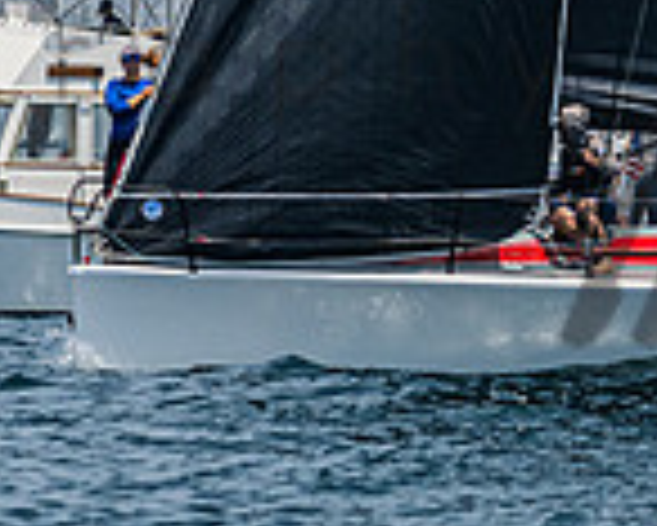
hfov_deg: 2.1
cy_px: -145
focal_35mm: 913
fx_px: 17765
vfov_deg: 1.7
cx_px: 574
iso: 400
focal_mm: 190
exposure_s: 1/5000
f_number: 5.6
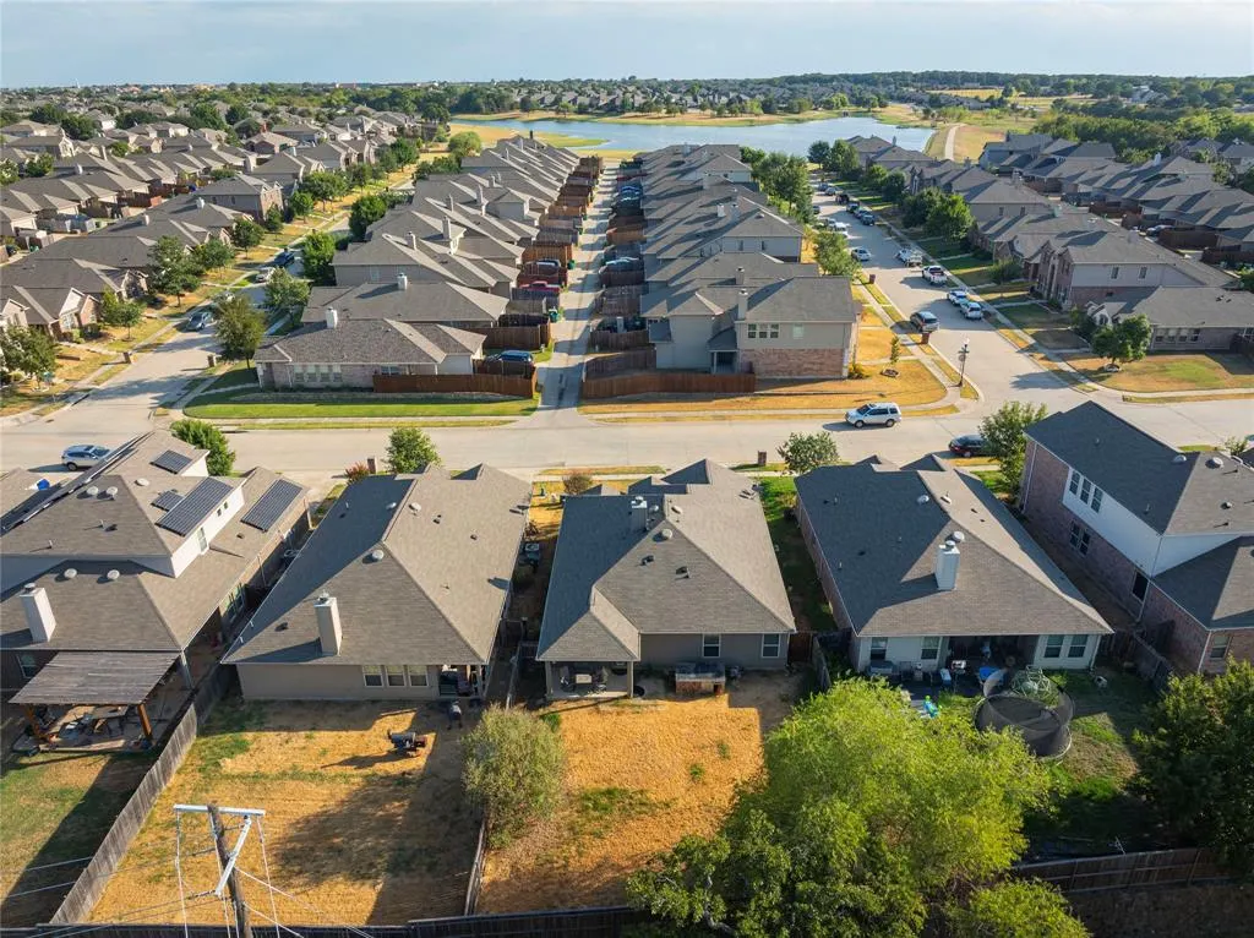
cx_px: 627
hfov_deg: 71.6
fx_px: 869
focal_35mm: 24
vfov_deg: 56.7
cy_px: 469
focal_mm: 12.29
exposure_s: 1/160
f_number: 7.1
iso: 100
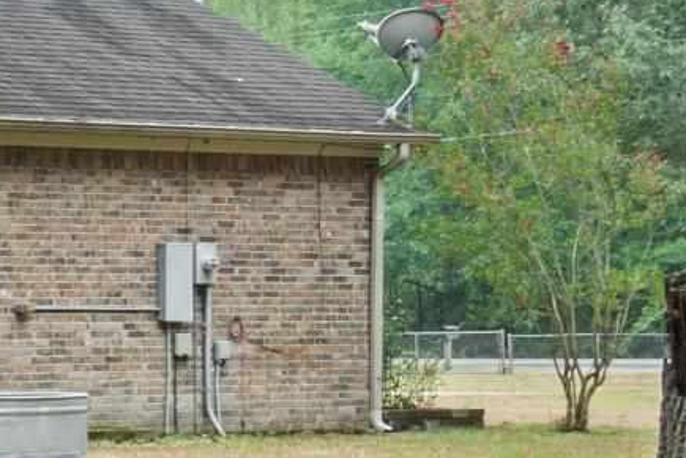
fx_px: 2953
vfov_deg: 8.8
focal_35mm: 155
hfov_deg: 11.0
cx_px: -995
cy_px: 347
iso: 250
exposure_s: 1/15
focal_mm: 18
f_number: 9
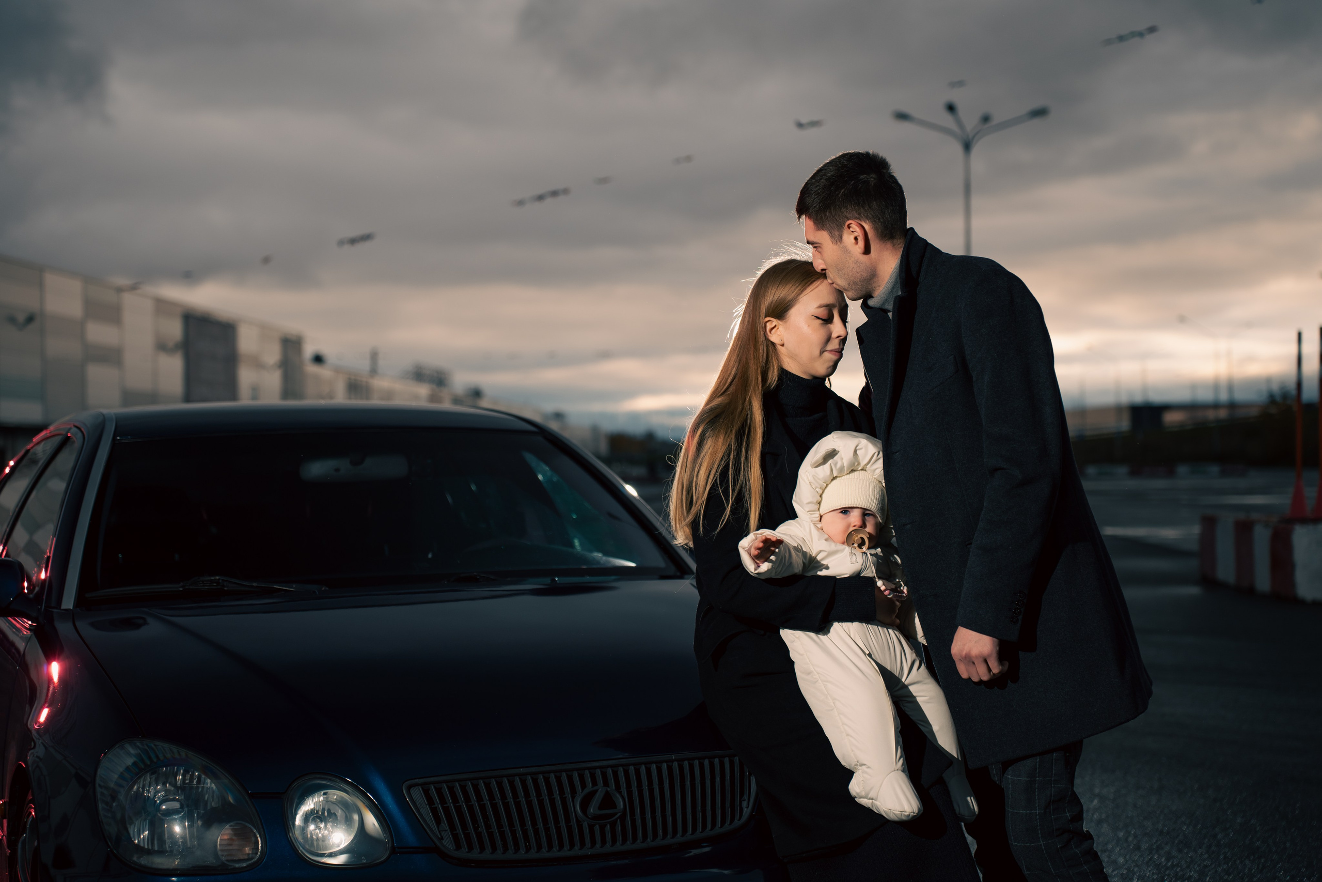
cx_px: 661
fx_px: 2130
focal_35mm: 58
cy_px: 441
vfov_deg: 23.4
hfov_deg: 34.5
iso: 125
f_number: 2.8
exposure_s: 1/160
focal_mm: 58
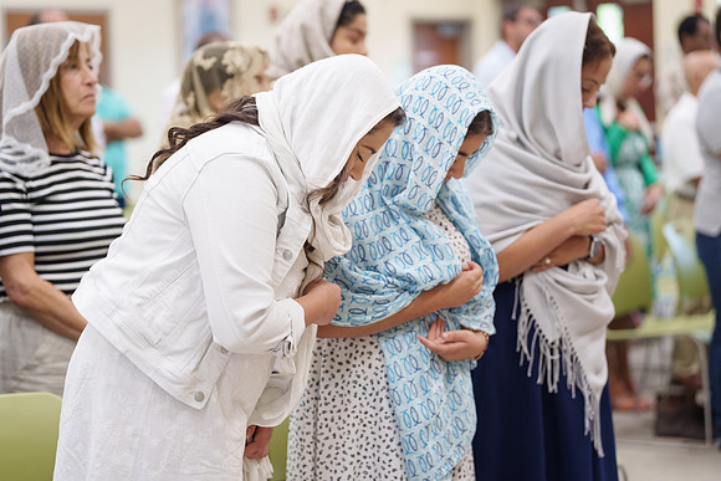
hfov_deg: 22.4
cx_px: 360
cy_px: 240
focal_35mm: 91
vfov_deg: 15.0
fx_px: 1823
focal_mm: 91
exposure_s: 1/160
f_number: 2.8
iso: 1600
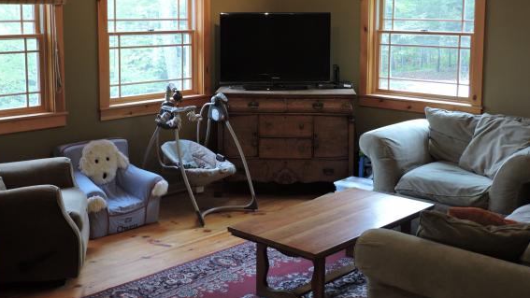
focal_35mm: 48
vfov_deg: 24.8
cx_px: 261
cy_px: 96
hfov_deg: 42.9
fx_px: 675
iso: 400
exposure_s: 1/20
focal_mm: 7.7
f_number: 3.4
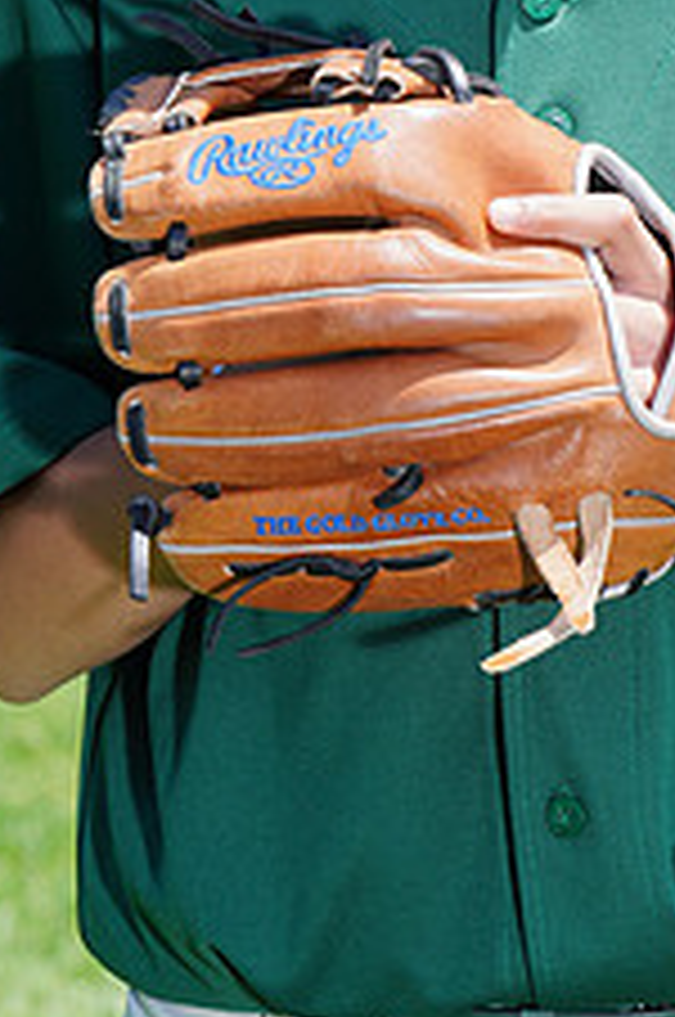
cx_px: 551
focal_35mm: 360
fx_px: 10155
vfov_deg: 5.7
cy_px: -261
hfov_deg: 3.8
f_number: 10
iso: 200
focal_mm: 140
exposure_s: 1/200
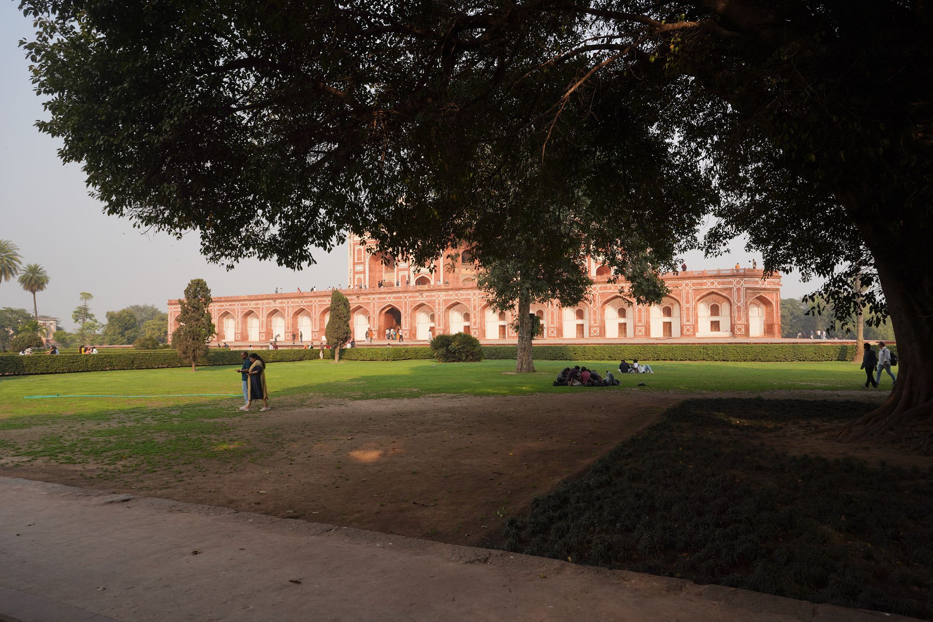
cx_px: 466
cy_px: 311
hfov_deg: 73.7
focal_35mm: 24
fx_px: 622
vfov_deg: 53.1
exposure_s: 1/100
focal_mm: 24
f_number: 11
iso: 100
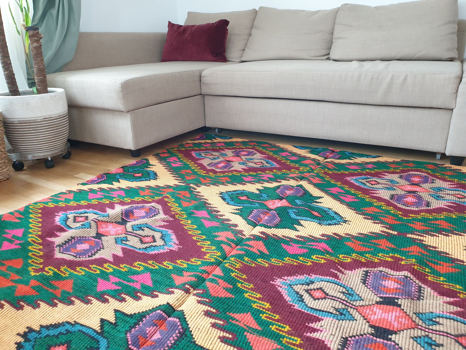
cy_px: 175
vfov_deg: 53.1
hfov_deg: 67.3
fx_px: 350
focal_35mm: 26
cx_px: 233
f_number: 2.4
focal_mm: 4.3
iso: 250
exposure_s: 1/23
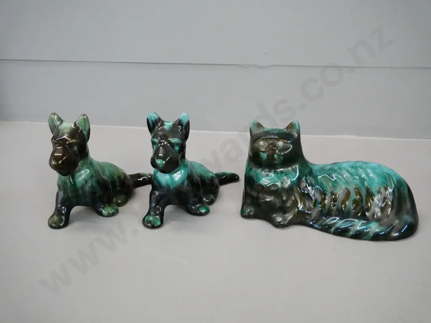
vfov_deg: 36.0
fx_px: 498
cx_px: 216
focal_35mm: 40
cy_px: 162
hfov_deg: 46.8
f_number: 5
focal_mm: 20
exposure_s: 1/80
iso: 3200
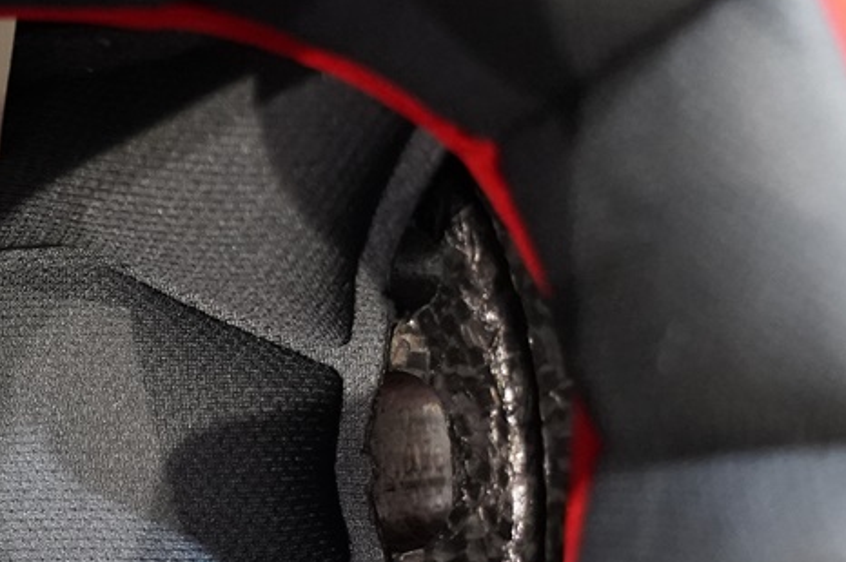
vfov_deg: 11.8
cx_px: -182
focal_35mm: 116
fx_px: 2724
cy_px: 401
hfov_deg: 16.9
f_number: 2.8
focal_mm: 30
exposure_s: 1/60
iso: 6400
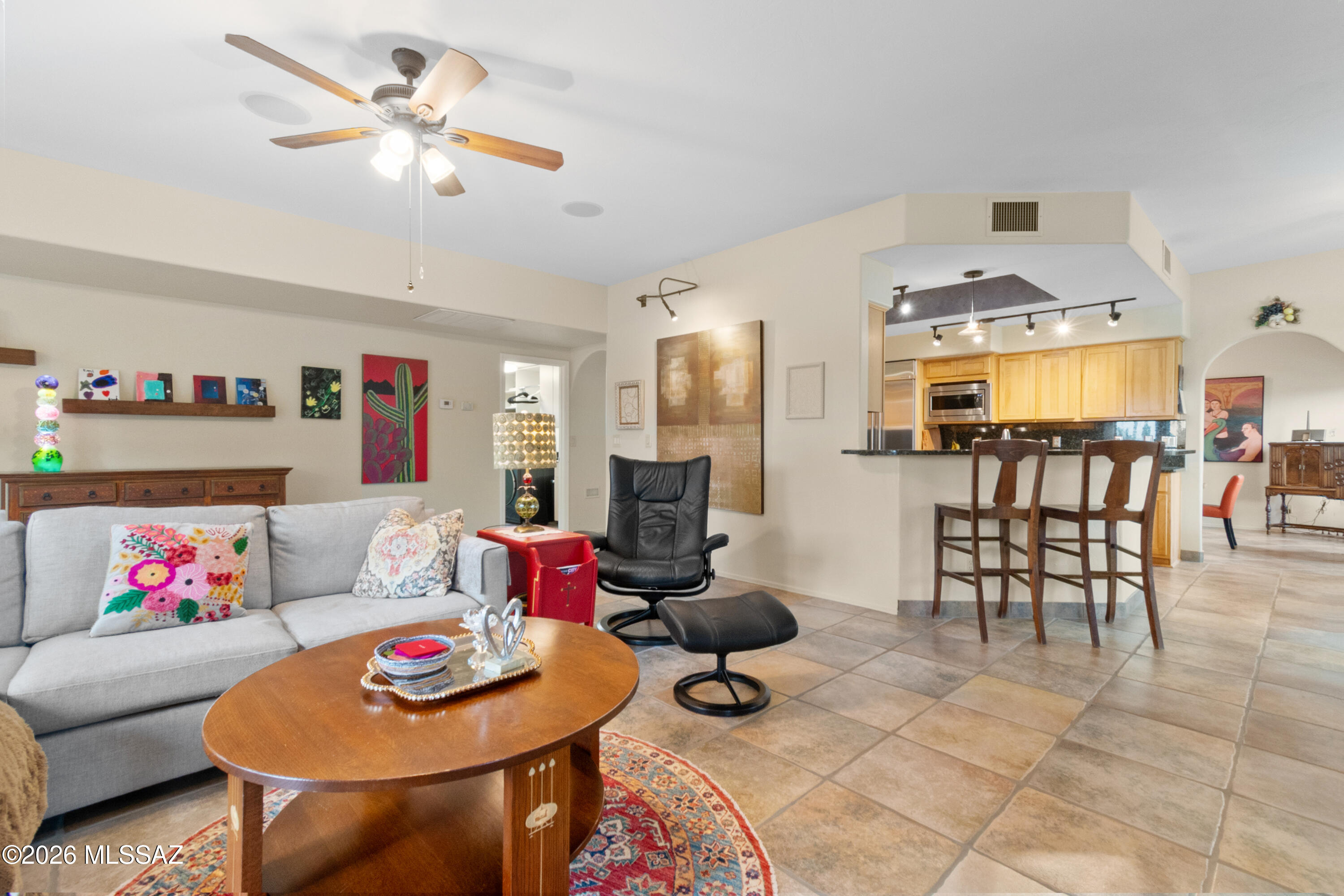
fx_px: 560
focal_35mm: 15
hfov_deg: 100.4
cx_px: 672
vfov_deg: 77.3
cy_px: 448
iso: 800
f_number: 14
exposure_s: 1/2.5
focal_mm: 10
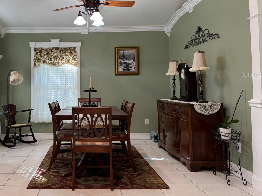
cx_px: 78
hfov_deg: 52.4
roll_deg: +0.7
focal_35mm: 34
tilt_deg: +2.4
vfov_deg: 41.5
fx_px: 257
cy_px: 75
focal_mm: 6.76
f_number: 1.78
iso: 200
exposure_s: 1/120
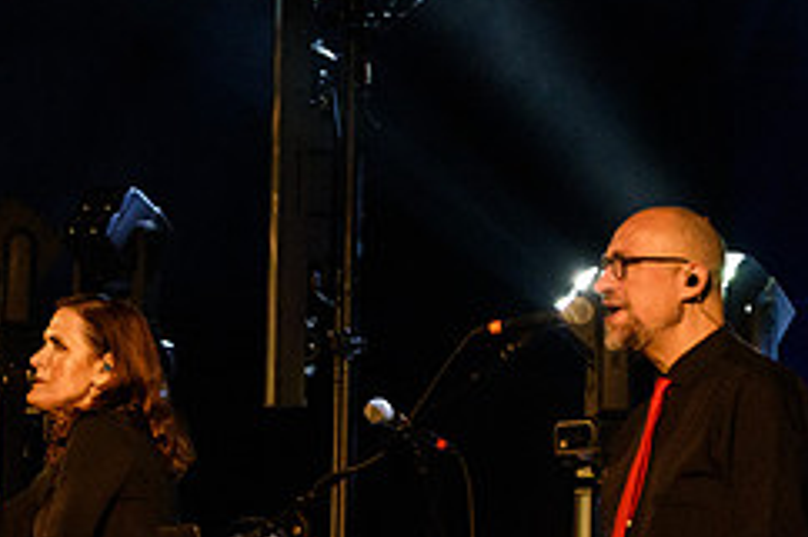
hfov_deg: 4.9
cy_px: 462
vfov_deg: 3.3
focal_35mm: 420
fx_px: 9420
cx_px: -7
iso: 4000
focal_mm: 175
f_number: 5
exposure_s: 1/125
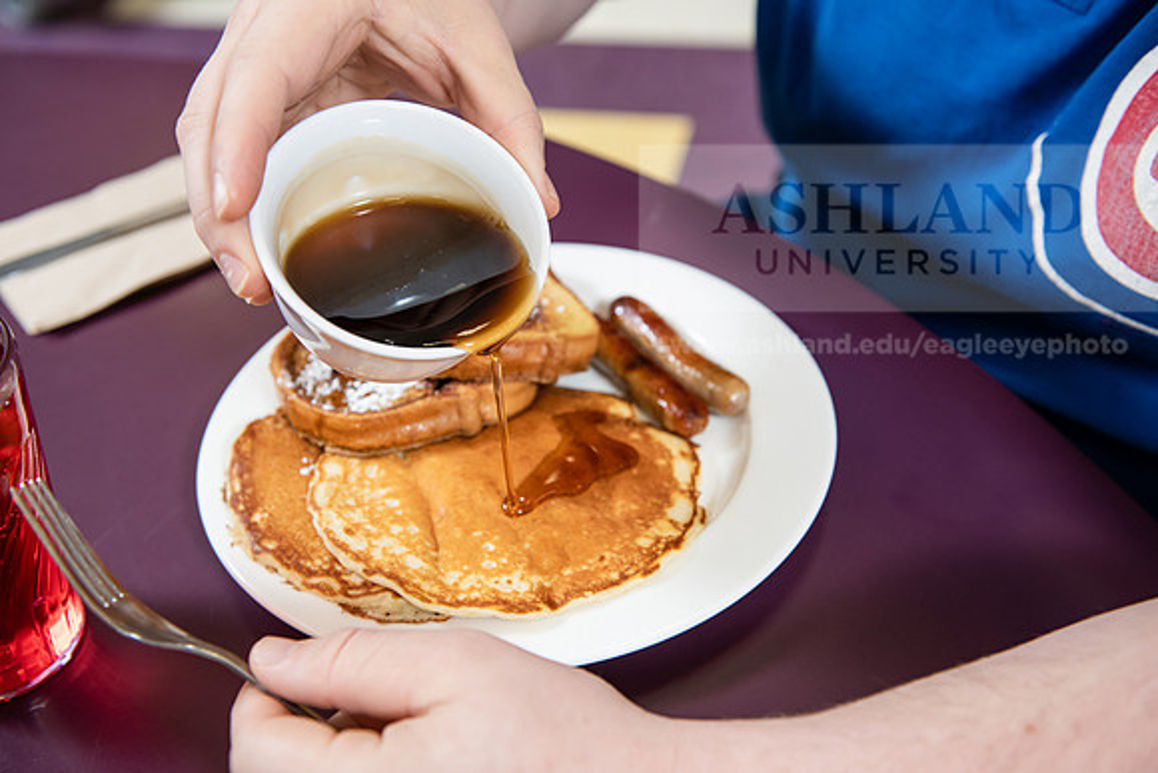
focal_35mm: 44
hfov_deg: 44.5
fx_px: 1416
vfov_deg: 30.5
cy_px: 386
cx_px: 579
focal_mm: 44
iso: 1000
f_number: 4
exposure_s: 1/250
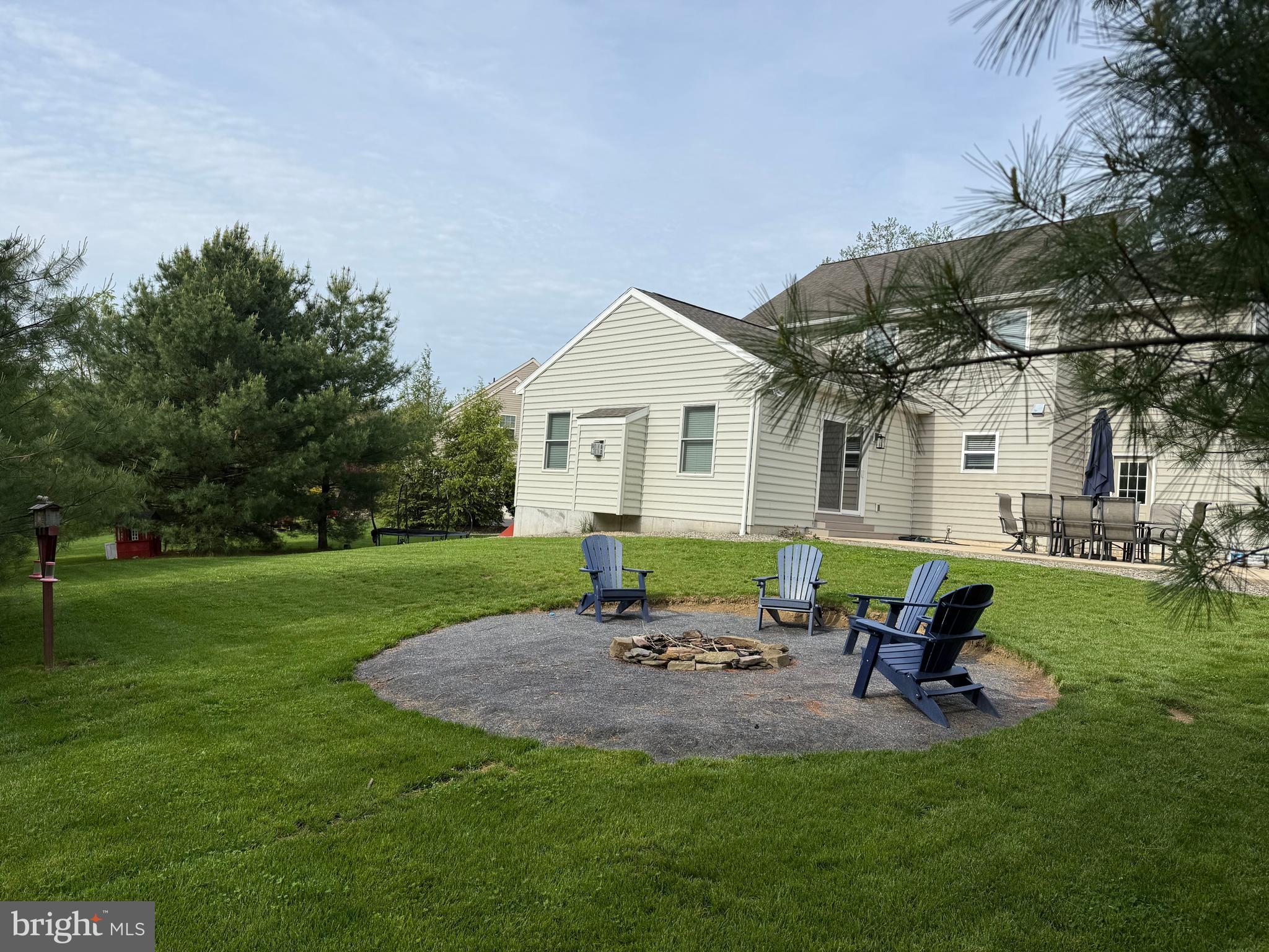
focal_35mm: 24
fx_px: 880
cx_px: 634
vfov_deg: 56.8
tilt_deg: +2.3
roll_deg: -4.2
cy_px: 476
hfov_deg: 71.6
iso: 80
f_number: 1.78
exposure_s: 1/4405
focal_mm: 6.76
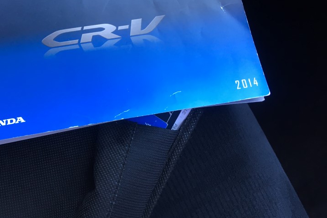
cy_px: 56
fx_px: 391
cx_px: 124
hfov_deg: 45.1
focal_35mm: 43
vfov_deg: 30.7
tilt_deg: -68.3
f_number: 2.2
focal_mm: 4.15
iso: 50
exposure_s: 1/30
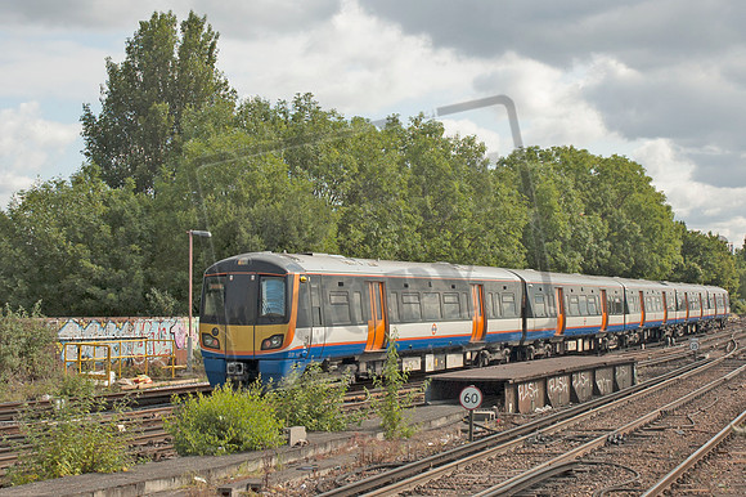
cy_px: 248
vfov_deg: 28.9
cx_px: 373
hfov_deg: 42.3
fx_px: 963
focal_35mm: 46
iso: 200
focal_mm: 31
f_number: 8
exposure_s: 1/250
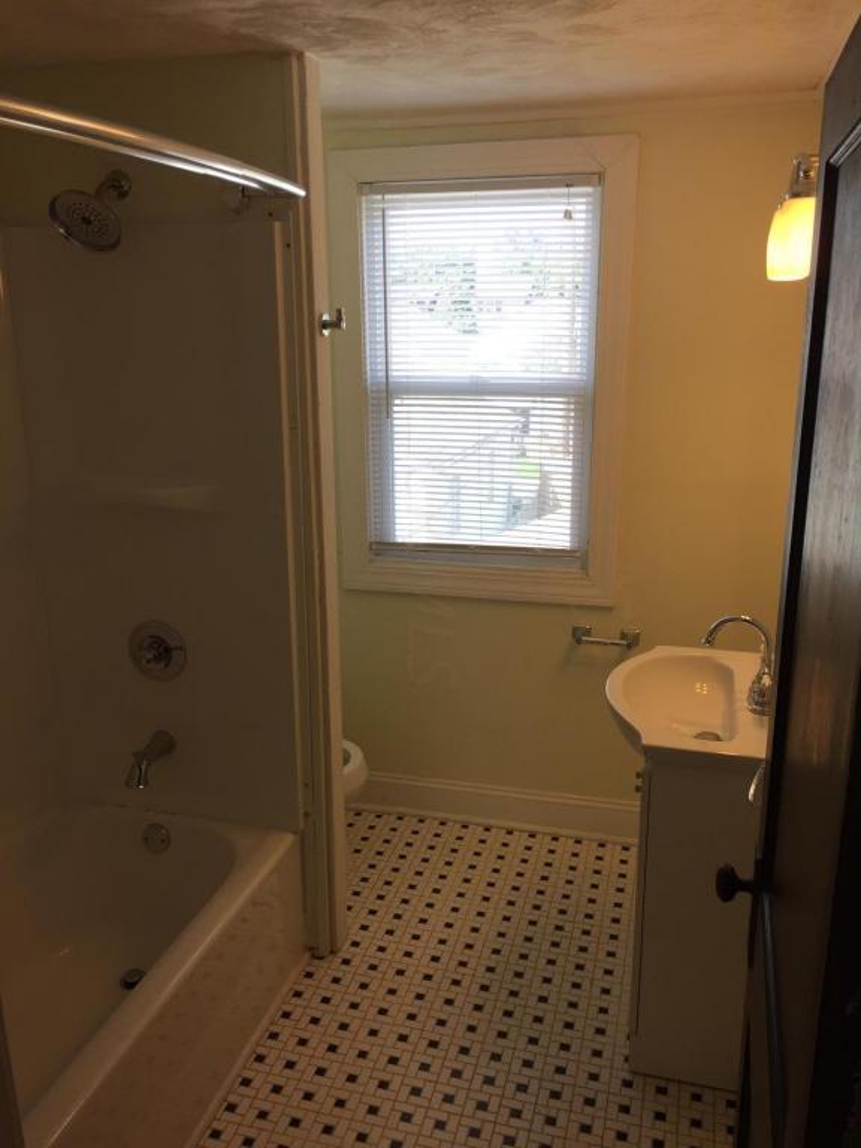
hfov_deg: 48.2
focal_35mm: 29
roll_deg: +1.4
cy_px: 574
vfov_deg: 61.7
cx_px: 430
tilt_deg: -16.8
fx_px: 962
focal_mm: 4.15
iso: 32
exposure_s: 1/120
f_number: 2.2
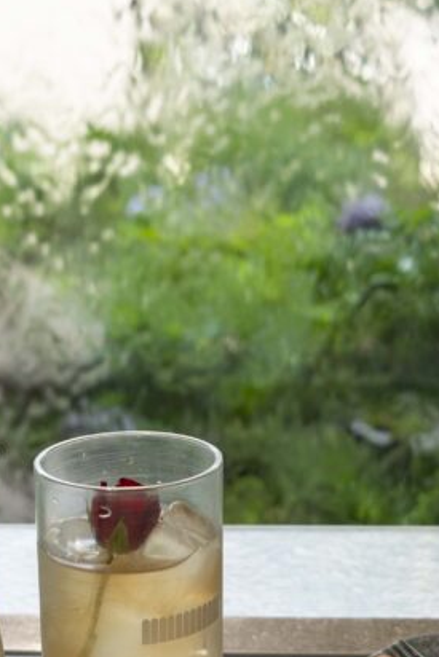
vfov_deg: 28.0
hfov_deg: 18.9
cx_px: 299
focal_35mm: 72
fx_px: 1316
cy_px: 287
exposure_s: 1/60
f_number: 4
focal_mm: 29
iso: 160
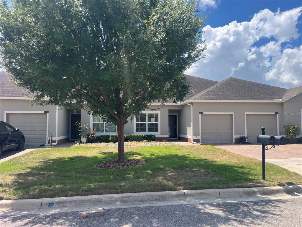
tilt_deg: +5.1
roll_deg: -1.0
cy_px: 114
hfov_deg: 67.3
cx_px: 151
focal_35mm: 26
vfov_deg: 53.1
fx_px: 227
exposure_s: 1/1992
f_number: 1.6
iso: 50
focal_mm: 5.1
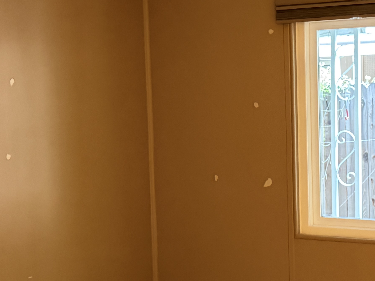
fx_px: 834
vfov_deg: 19.1
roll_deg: +1.6
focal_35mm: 77
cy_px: 140
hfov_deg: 25.2
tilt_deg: -3.3
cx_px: 247
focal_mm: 6.76
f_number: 1.78
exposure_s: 1/20
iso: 1600
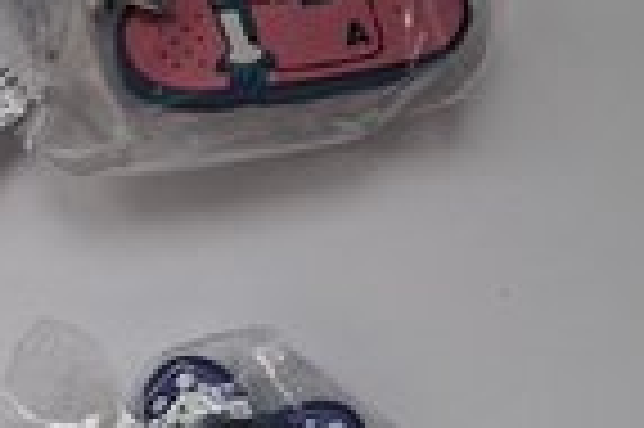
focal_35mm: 67
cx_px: 126
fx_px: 1197
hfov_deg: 29.4
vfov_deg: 20.3
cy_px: 239
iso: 80
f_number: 1.8
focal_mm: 5.54
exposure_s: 1/120
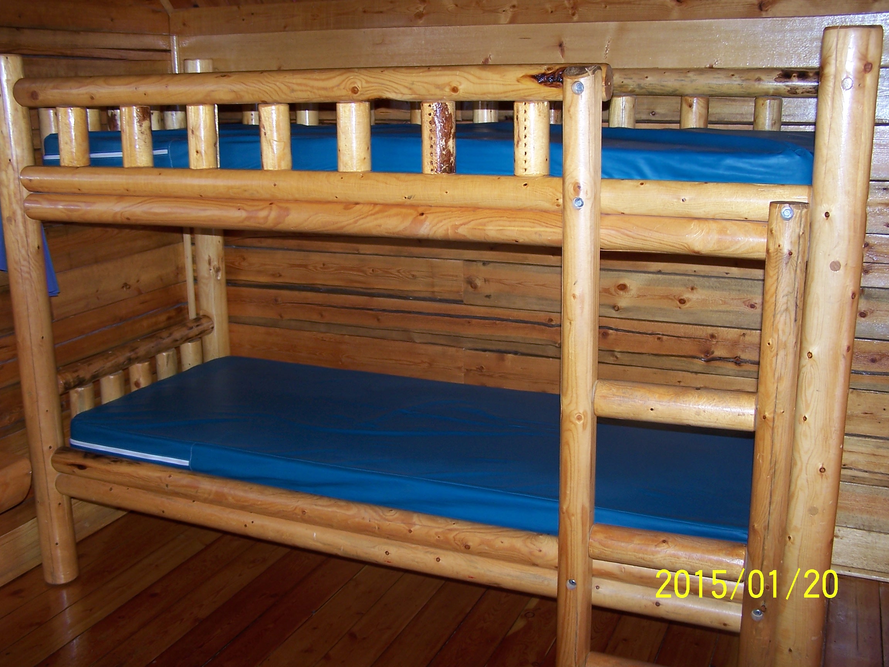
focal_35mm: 38
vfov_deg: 37.7
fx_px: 976
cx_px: 444
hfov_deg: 49.0
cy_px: 334
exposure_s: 1/60
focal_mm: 6.3
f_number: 2.8
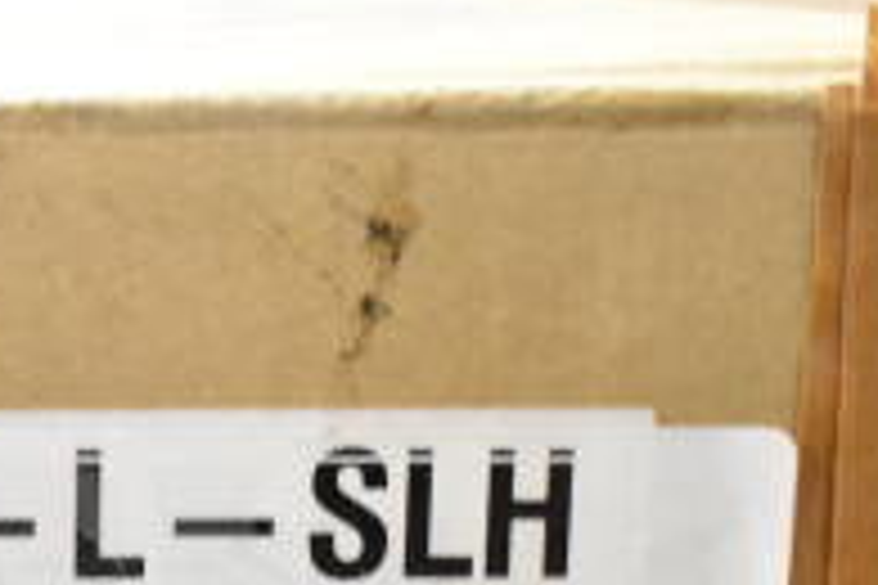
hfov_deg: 18.9
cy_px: 821
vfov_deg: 12.7
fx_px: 2512
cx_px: -135
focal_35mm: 103
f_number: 3.8
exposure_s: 1/40
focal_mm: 22
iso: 3600
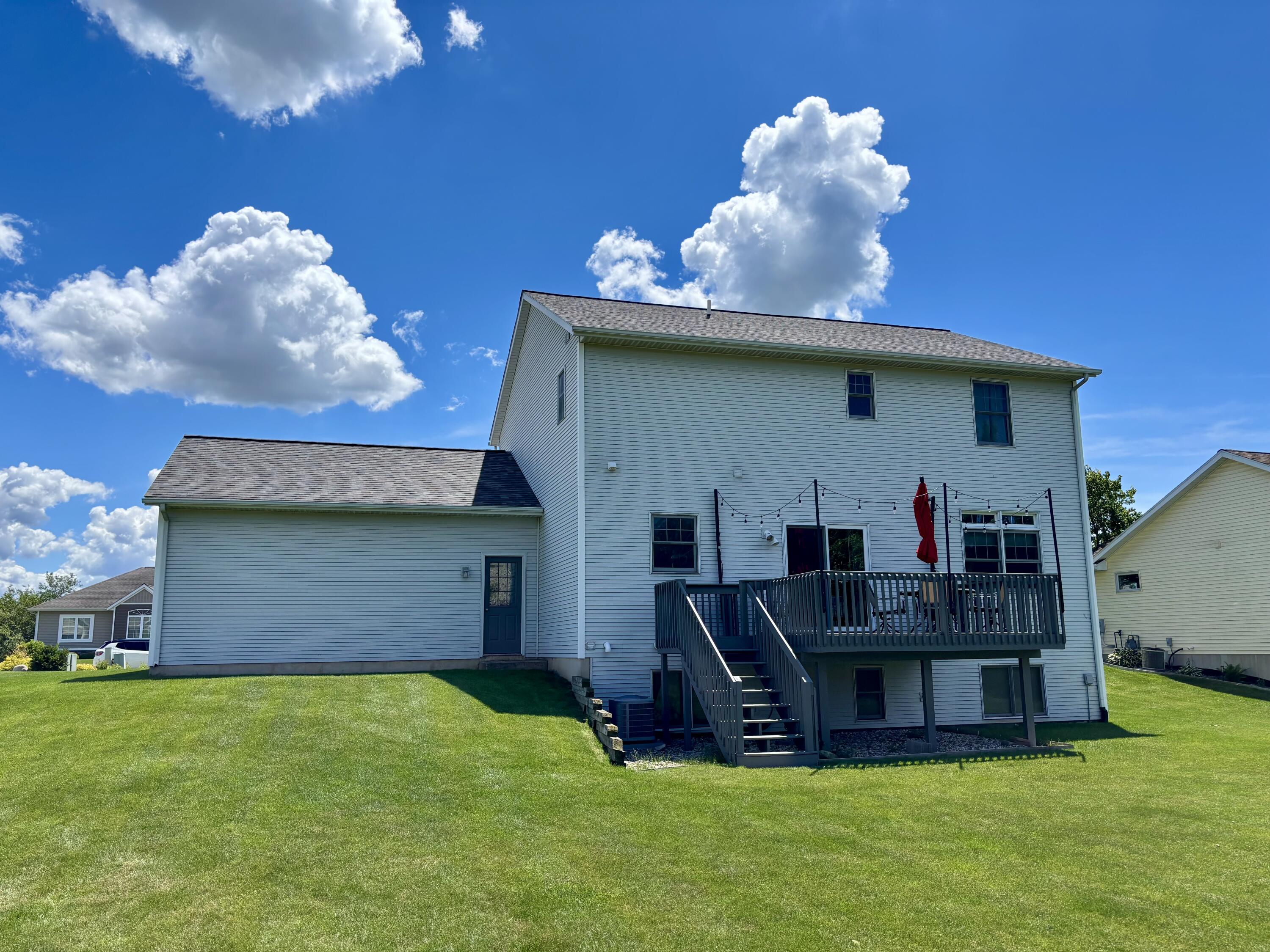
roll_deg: +0.1
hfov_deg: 67.3
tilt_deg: +9.0
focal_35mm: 26
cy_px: 476
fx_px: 954
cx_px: 635
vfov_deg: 53.1
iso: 50
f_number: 1.6
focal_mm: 5.96
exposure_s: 1/3650
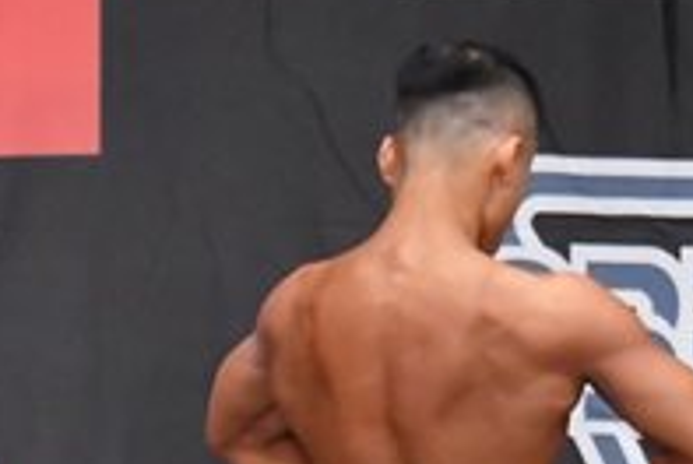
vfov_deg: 1.7
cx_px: -294
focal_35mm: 793
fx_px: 15288
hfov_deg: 2.6
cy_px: 633
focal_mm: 135
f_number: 5.6
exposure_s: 1/400
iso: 6400
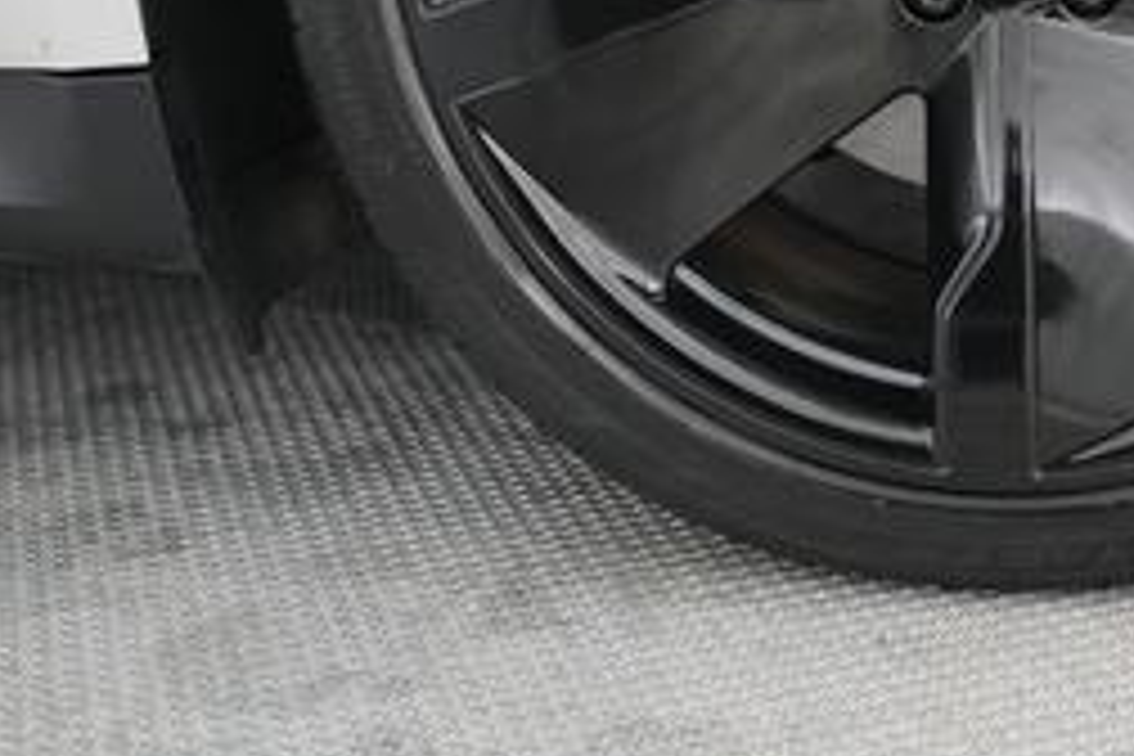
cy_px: -90
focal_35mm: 71
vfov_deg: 18.4
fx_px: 2236
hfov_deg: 27.5
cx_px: 999
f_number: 2.8
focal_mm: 28
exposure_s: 1/160
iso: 6400
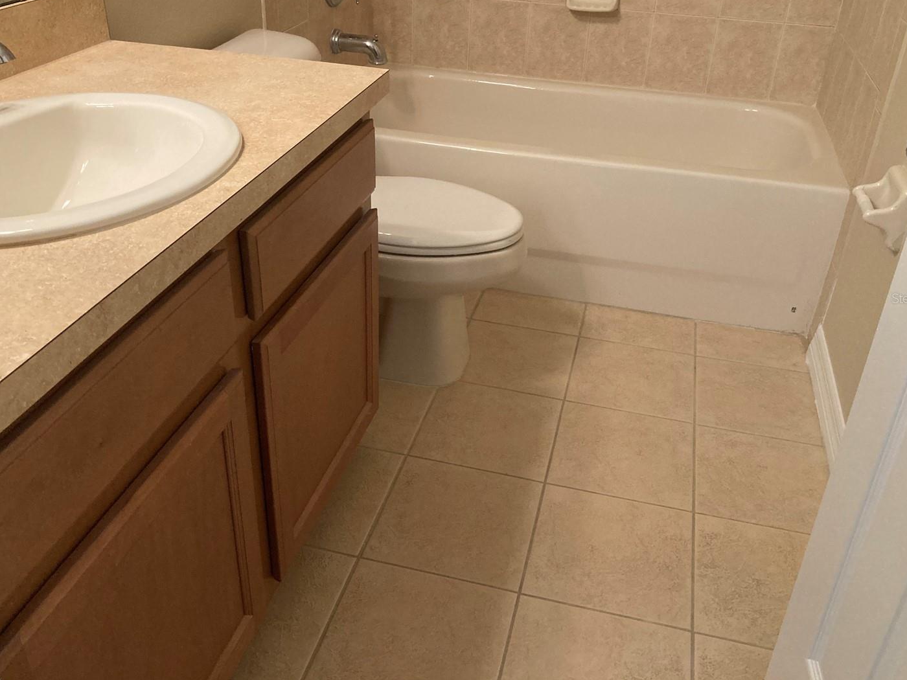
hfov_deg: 56.8
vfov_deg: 44.1
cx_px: 435
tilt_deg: -30.1
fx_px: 838
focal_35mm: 32
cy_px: 298
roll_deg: -1.7
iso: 250
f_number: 1.8
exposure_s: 1/60
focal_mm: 3.99
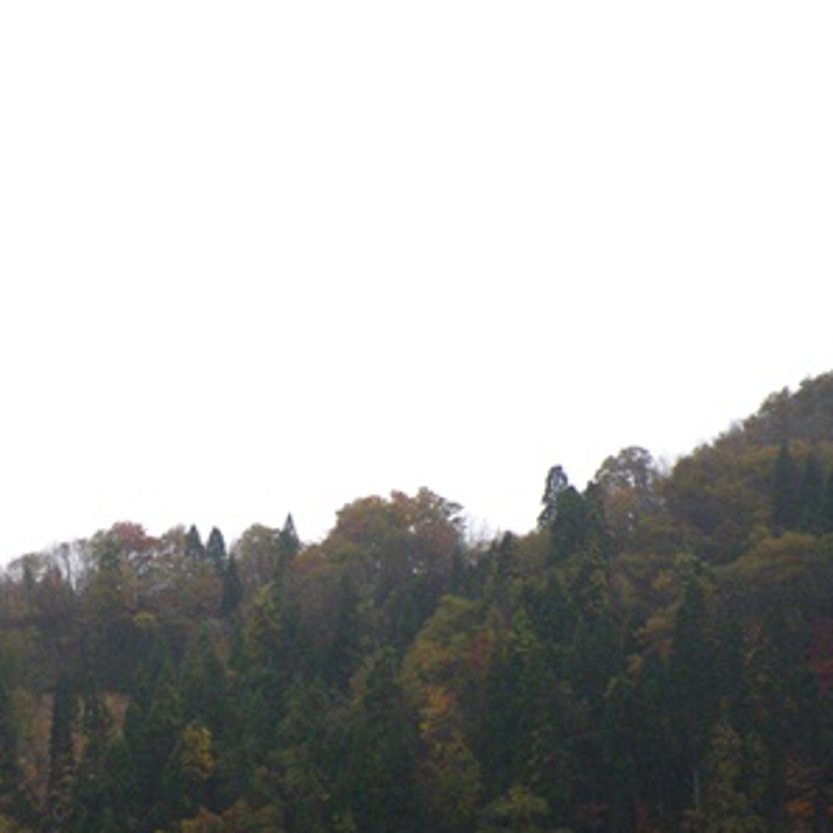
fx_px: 2723
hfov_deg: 17.3
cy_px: 523
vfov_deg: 17.4
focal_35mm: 100
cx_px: 226
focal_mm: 11.1
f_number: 4.6
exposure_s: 1/80
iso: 250
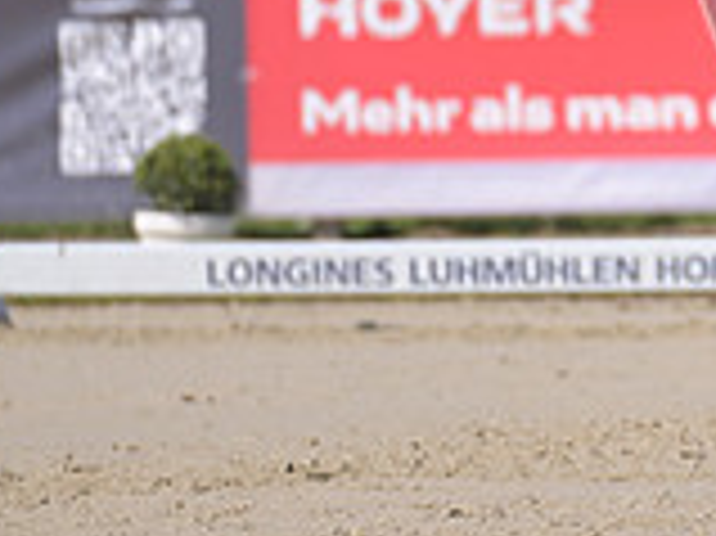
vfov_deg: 1.1
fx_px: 29039
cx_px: 1094
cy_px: -205
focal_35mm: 1405
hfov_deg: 1.4
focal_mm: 400
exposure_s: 1/1250
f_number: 5
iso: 200
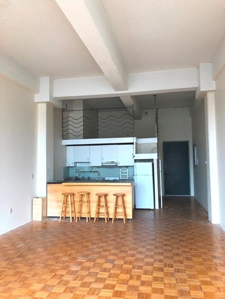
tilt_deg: +4.1
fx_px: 242
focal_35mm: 28
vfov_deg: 63.4
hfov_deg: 49.8
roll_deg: +0.5
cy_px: 150
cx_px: 112
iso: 32
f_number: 1.8
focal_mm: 3.99
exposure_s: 1/24
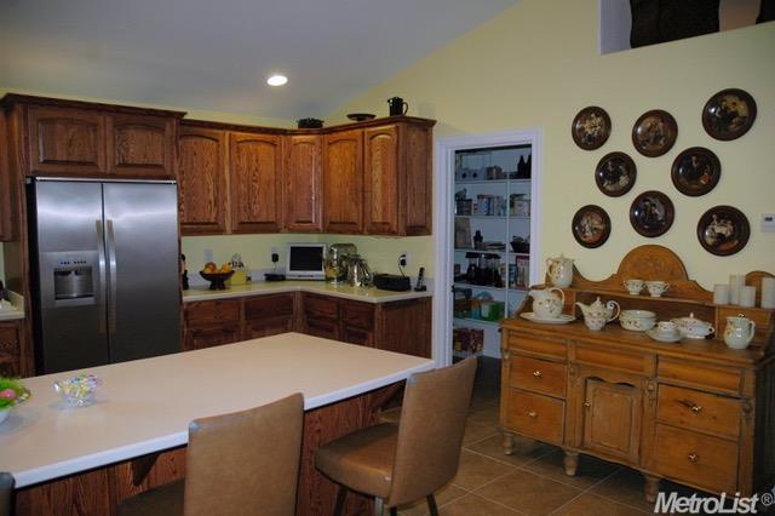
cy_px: 258
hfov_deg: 67.4
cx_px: 388
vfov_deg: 47.9
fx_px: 581
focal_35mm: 27
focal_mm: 18
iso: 400
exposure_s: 1/60
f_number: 3.5
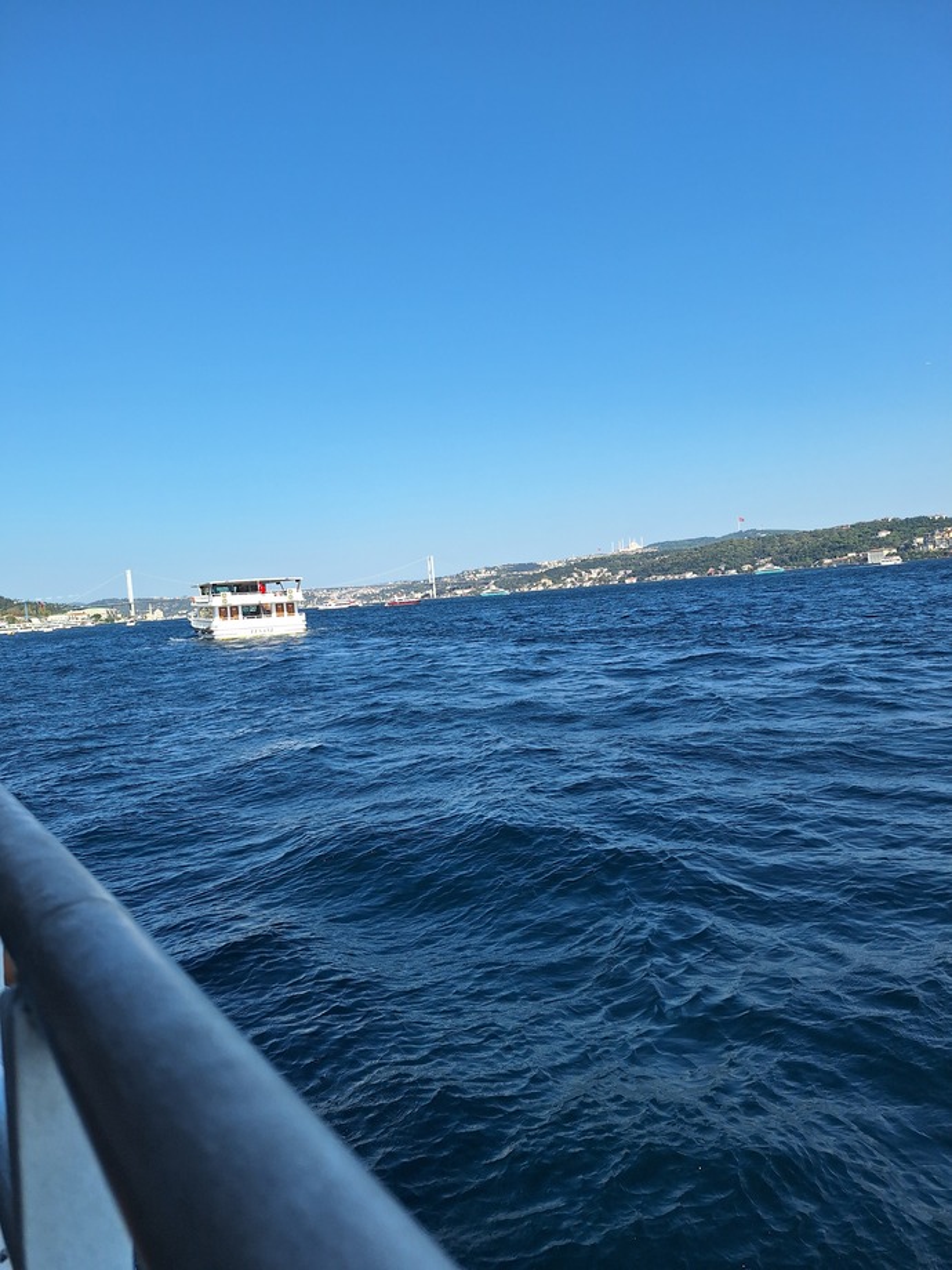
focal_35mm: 23
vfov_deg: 73.9
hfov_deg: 58.9
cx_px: 476
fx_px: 843
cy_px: 635
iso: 40
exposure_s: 1/2096
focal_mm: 5.54
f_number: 1.8
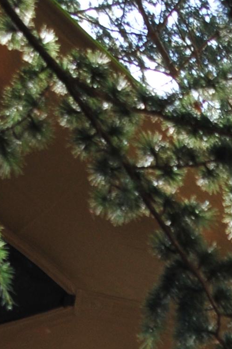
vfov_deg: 9.4
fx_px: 1841
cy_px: 889
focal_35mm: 190
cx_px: 460
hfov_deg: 7.0
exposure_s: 1/60
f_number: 8
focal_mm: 22
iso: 200
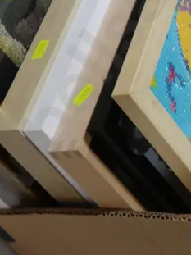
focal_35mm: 112
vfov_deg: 16.9
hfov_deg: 13.1
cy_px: -39
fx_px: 825
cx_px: 176
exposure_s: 1/60
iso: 1000
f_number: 4
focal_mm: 17
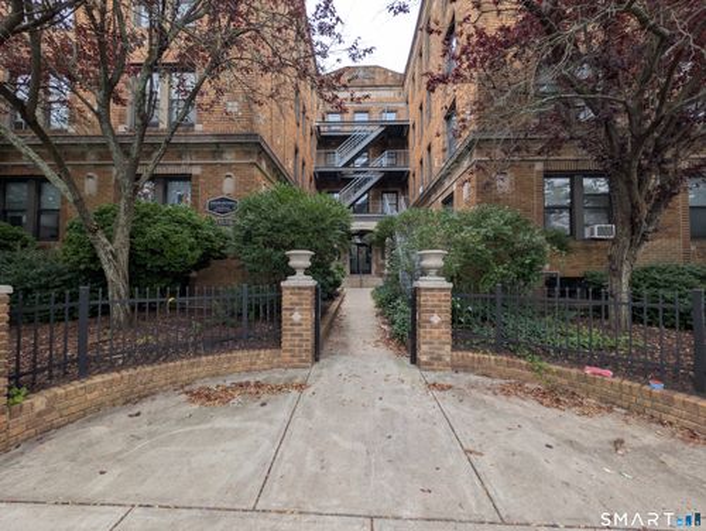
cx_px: 353
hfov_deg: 110.5
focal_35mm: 12
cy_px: 266
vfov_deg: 94.6
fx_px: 245
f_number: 1.7
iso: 46
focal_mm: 2.02
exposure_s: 1/579
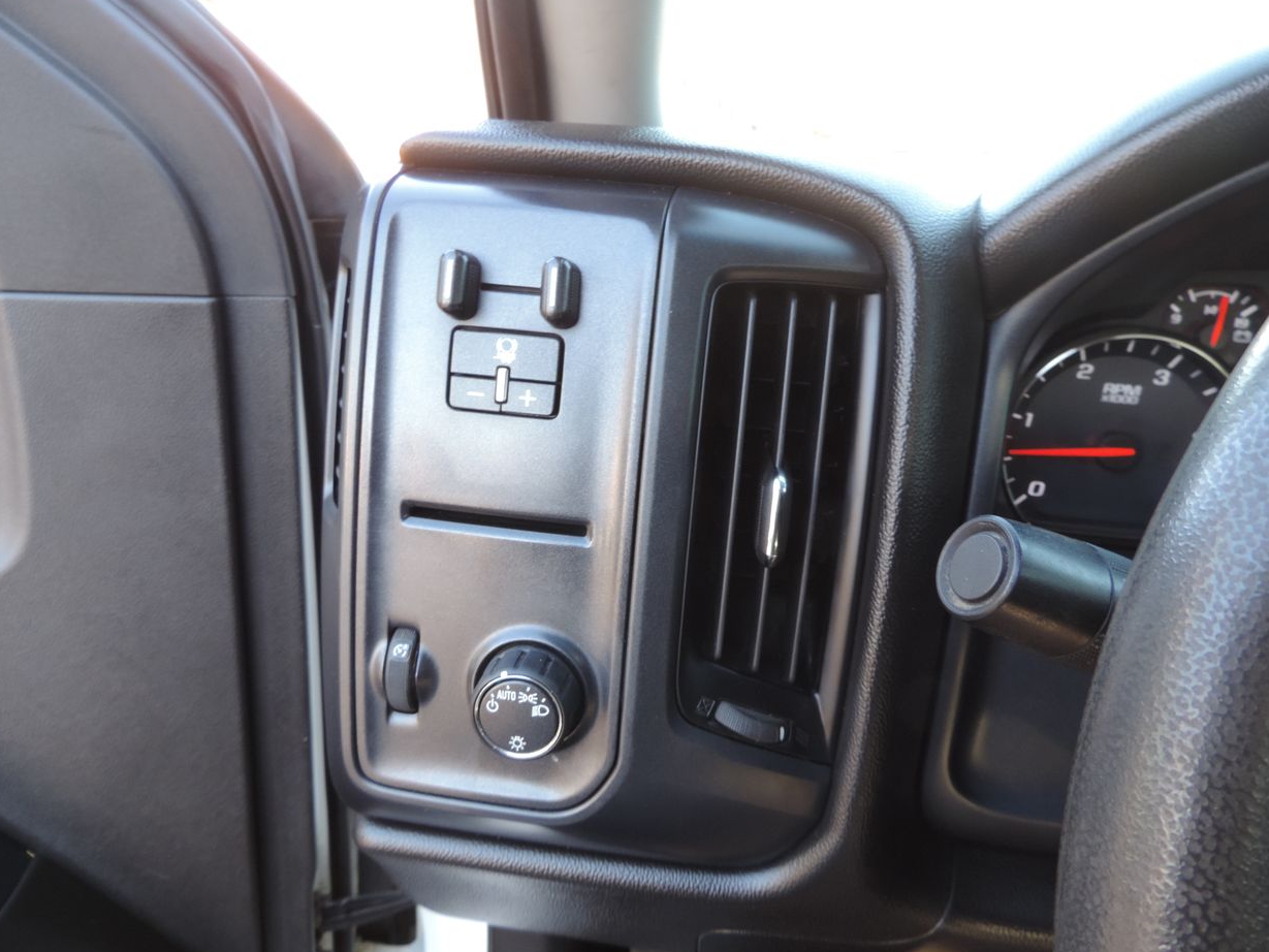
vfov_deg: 54.9
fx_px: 917
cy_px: 487
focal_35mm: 25
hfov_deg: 69.4
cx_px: 647
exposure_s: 1/30
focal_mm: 4.3
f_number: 3
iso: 140
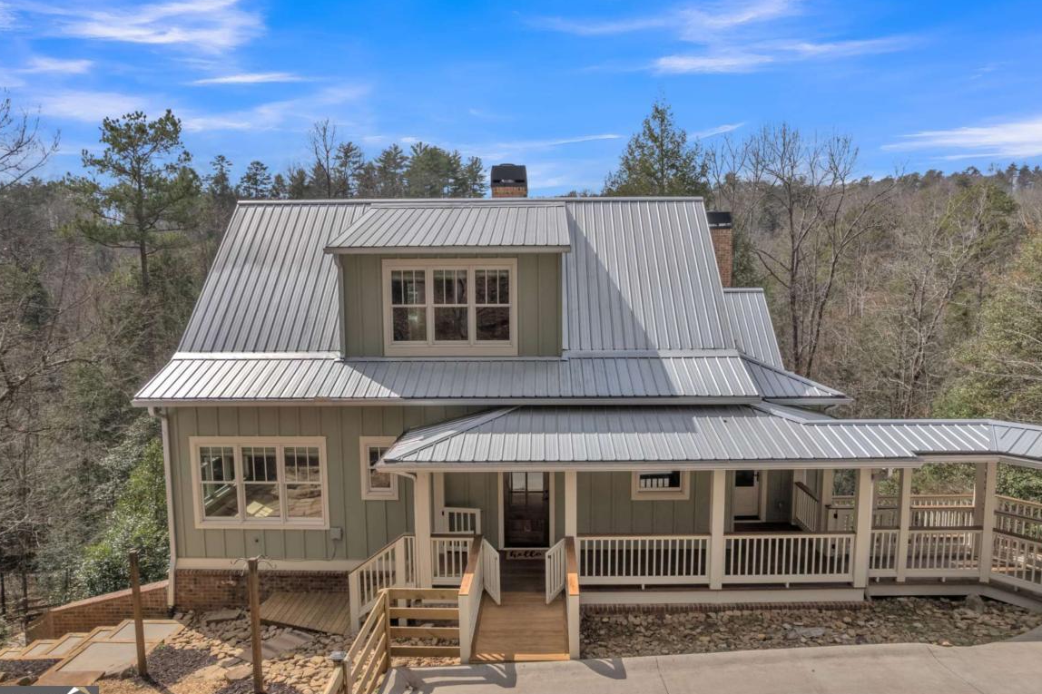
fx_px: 666
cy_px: 359
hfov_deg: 76.1
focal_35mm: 23
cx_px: 534
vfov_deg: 55.1
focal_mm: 8.38
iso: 100
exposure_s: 1/350
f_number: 2.8
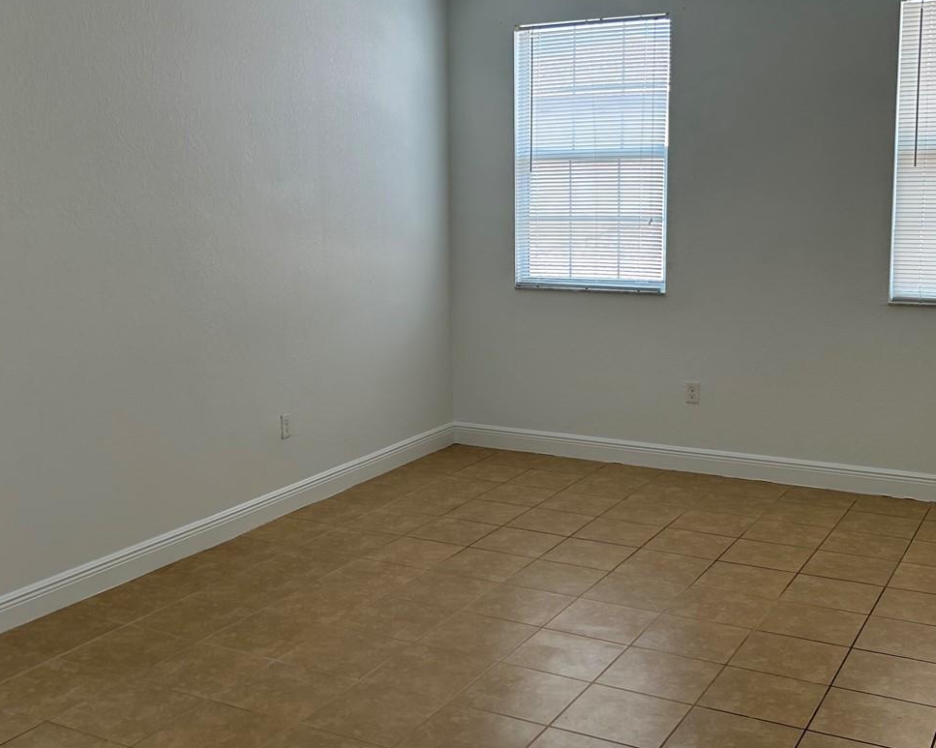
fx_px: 1163
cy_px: 352
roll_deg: -0.2
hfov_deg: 43.8
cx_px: 468
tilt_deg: -7.7
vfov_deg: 35.6
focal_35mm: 42
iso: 40
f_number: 1.5
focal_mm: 5.7
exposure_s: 1/180
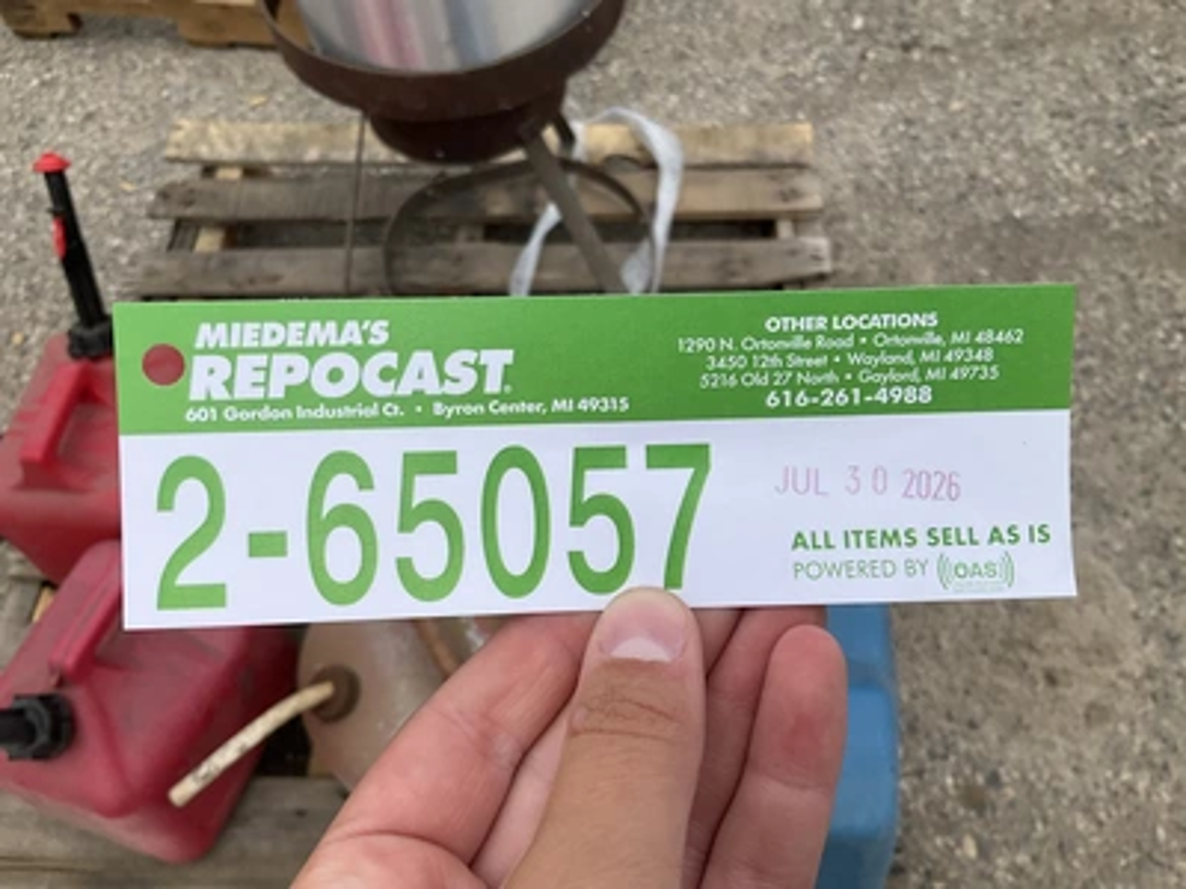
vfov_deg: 48.2
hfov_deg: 61.7
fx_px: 994
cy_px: 444
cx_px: 593
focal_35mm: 29
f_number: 1.8
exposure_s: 1/2058
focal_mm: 3
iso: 25
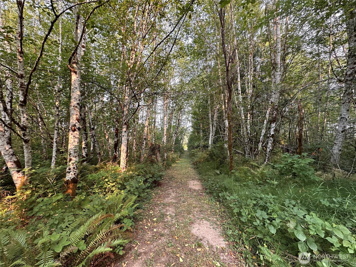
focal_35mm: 14
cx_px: 178
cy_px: 134
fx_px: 144
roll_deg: +1.2
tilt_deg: +5.2
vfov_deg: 85.7
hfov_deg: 102.1
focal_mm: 2.22
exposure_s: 1/99
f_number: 2.2
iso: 100
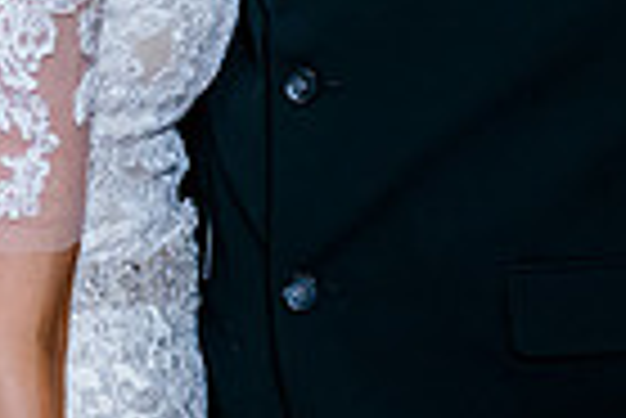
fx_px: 6127
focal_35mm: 352
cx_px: -72
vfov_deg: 3.9
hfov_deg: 5.8
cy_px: -538
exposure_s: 1/200
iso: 2500
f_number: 6.3
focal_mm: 70
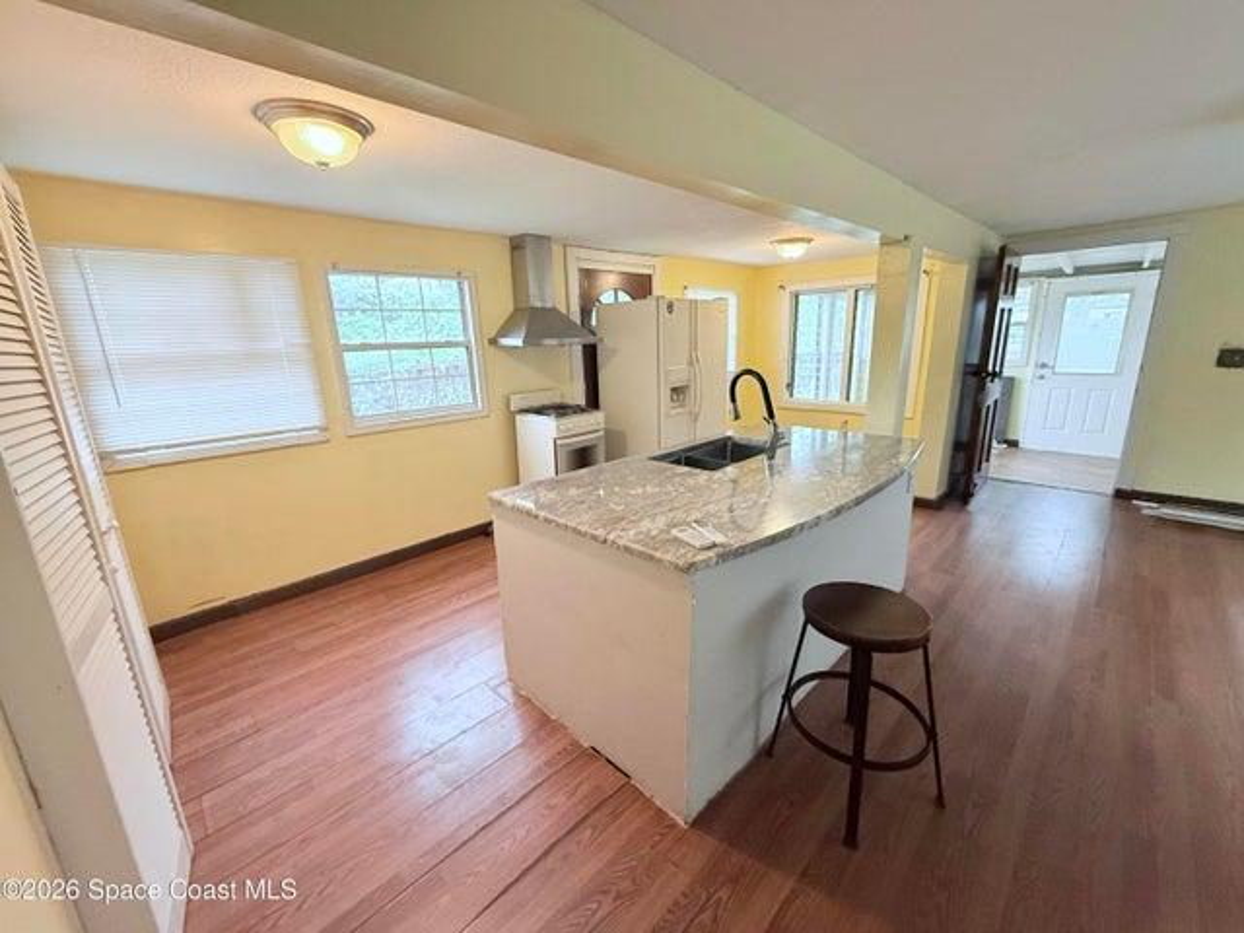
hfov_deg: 102.1
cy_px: 466
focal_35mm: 14
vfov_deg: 85.7
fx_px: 503
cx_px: 622
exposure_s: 1/60
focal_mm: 2.22
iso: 500
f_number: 2.2
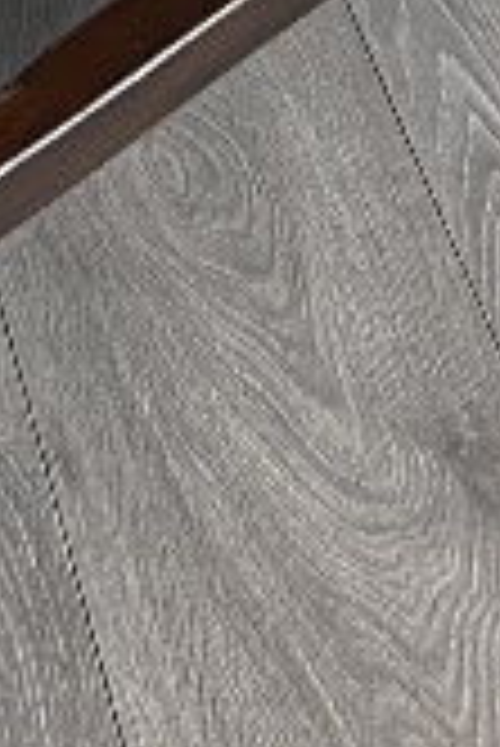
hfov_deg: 6.6
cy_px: -774
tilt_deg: -26.0
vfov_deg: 9.8
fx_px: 4054
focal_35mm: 195
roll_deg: -0.2
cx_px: -802
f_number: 1.5
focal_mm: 5.7
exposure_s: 1/50
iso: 80
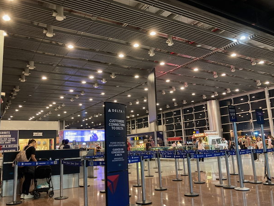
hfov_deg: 59.9
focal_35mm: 30
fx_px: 238
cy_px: 104
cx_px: 129
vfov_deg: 46.8
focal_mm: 3.99
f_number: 1.8
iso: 400
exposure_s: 1/30
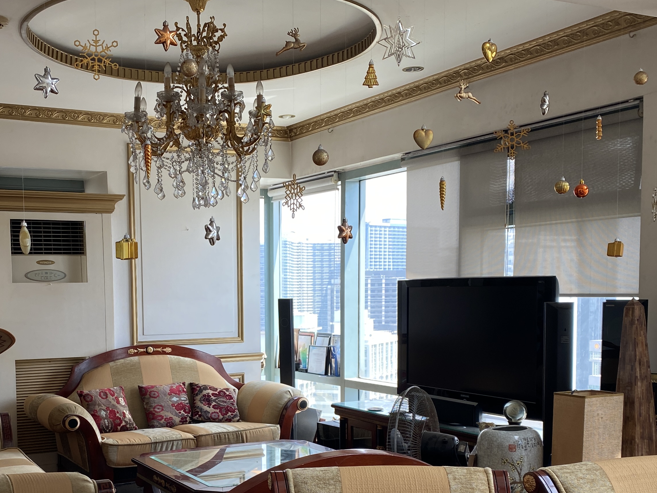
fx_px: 873
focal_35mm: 46
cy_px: 365
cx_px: 221
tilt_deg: -4.6
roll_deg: +1.0
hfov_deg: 40.7
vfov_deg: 31.0
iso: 32
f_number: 1.8
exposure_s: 1/122
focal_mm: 4.25
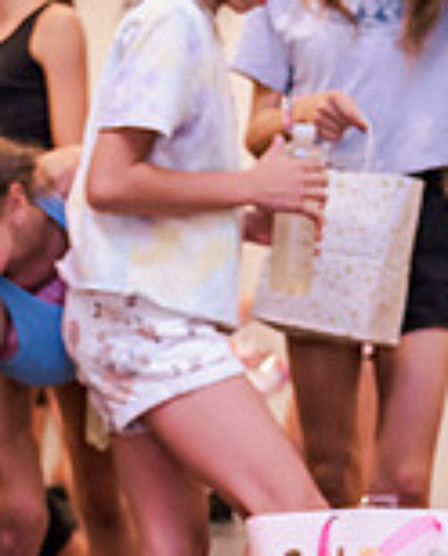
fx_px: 1849
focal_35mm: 112
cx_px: 163
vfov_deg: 17.1
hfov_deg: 13.8
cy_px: 283
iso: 1000
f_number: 2.8
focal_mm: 28
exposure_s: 1/125
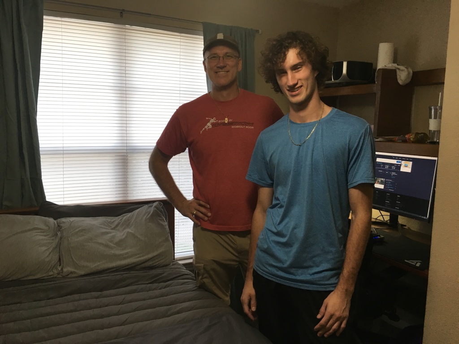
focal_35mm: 29
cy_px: 172
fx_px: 385
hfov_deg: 61.7
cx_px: 230
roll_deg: -0.6
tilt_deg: -7.1
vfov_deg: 48.2
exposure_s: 1/30
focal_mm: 4.15
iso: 32
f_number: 2.2
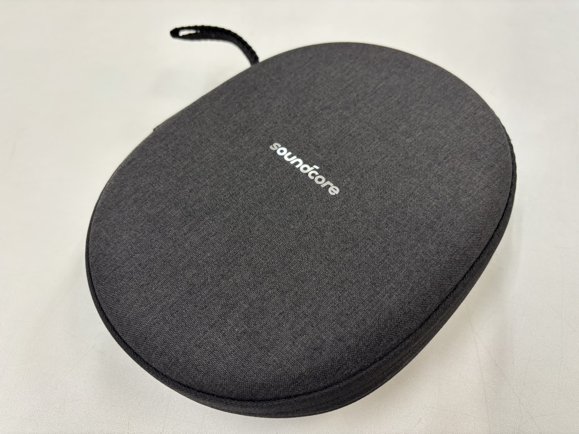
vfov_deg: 53.1
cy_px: 217
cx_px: 290
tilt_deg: -57.1
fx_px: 435
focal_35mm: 26
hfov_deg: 67.3
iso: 80
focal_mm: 5.96
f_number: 1.6
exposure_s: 1/60
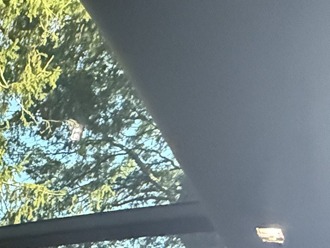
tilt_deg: -7.8
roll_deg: -9.1
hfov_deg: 23.2
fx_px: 553
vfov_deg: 18.5
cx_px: -217
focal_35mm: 58
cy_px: 469
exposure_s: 1/60
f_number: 2.2
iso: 1000
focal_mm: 2.22
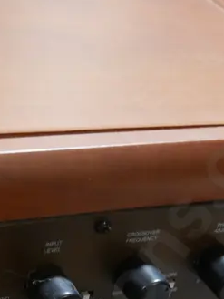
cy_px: 399
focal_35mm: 87
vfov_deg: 20.4
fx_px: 752
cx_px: 53
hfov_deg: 16.9
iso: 500
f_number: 3.5
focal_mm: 14
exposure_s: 1/60
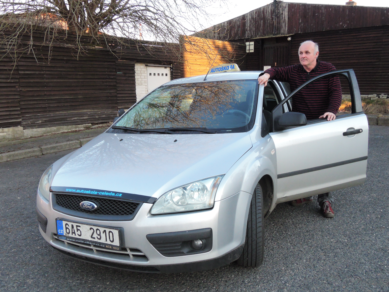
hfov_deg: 58.4
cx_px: 194
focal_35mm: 31
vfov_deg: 45.4
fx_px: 348
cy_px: 146
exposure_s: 1/125
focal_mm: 6.6
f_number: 7.1
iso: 800
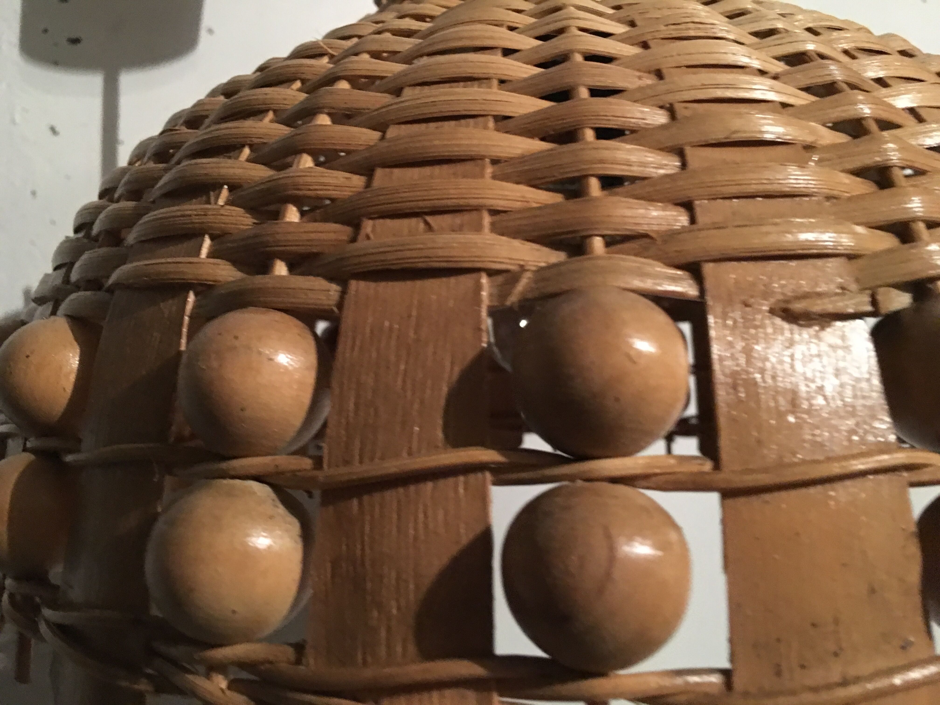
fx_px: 787
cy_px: 352
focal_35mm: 29
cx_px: 470
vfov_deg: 48.2
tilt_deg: -2.1
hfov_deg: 61.7
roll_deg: -2.6
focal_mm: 4.15
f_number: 2.2
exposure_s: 1/8
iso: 160
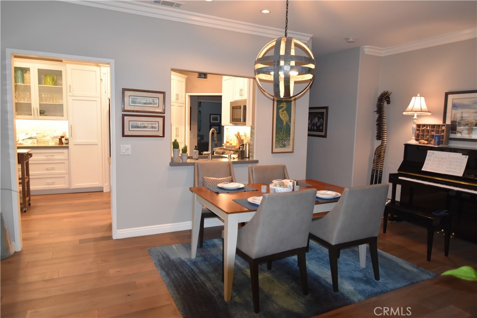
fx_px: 298
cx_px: 238
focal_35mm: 22
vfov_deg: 56.2
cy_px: 159
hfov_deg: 77.3
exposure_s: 1/60
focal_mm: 15
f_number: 3.2
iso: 800
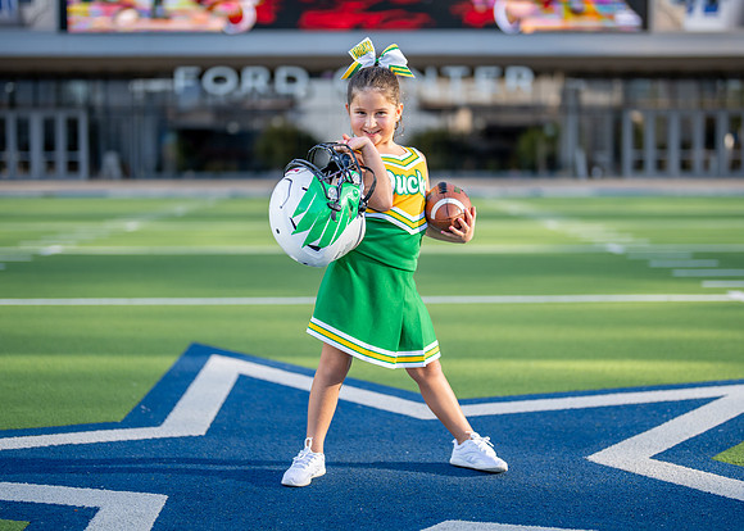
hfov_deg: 31.5
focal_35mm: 63
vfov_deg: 22.7
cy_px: 252
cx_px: 385
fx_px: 1321
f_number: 1.2
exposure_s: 1/2500
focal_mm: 50
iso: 100
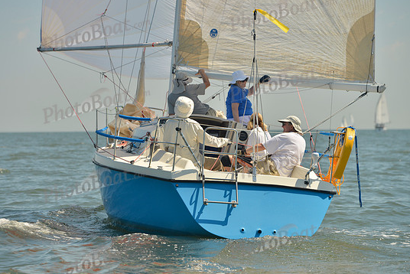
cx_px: 190
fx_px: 1664
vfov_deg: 9.4
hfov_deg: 14.0
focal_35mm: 146
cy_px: 133
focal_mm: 135
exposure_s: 1/800
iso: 200
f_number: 5
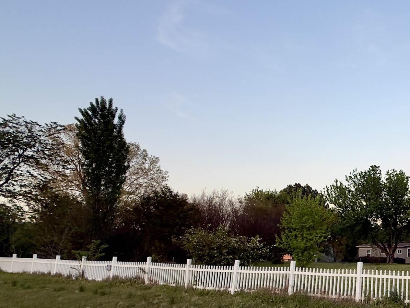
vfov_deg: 41.2
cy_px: 207
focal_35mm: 34
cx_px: 425
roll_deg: -0.7
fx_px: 403
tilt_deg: +7.9
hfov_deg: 44.4
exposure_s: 1/188
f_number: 2.2
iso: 50
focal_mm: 2.22
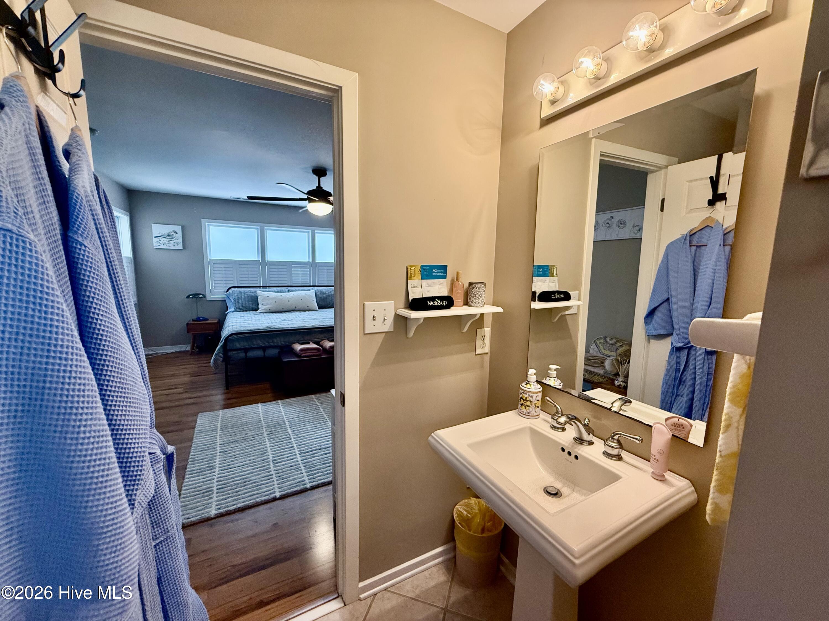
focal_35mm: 14
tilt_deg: -6.7
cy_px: 310
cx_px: 414
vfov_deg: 85.7
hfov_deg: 102.1
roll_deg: -0.7
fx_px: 335
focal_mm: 2.22
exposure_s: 1/120
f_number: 2.2
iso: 250
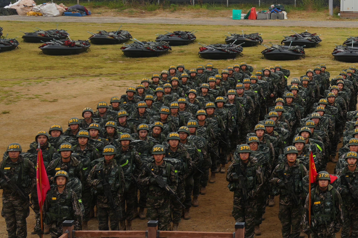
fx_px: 945
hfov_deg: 19.9
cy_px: 8
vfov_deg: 14.2
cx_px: 452
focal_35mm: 95
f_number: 5
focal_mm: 24
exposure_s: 1/160
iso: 100
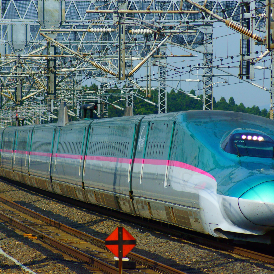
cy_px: 137
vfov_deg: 5.1
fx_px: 3090
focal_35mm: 345
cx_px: 150
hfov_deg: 5.1
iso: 400
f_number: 5.6
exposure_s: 1/2500
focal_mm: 180
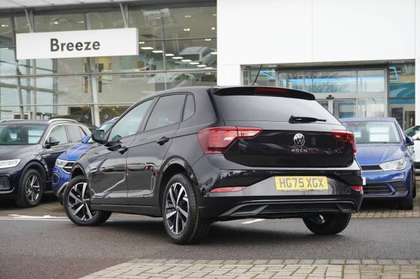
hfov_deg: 33.4
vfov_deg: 22.6
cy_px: 140
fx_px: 700
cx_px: 210
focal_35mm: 60
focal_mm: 40
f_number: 5.6
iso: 1000
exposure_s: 1/160
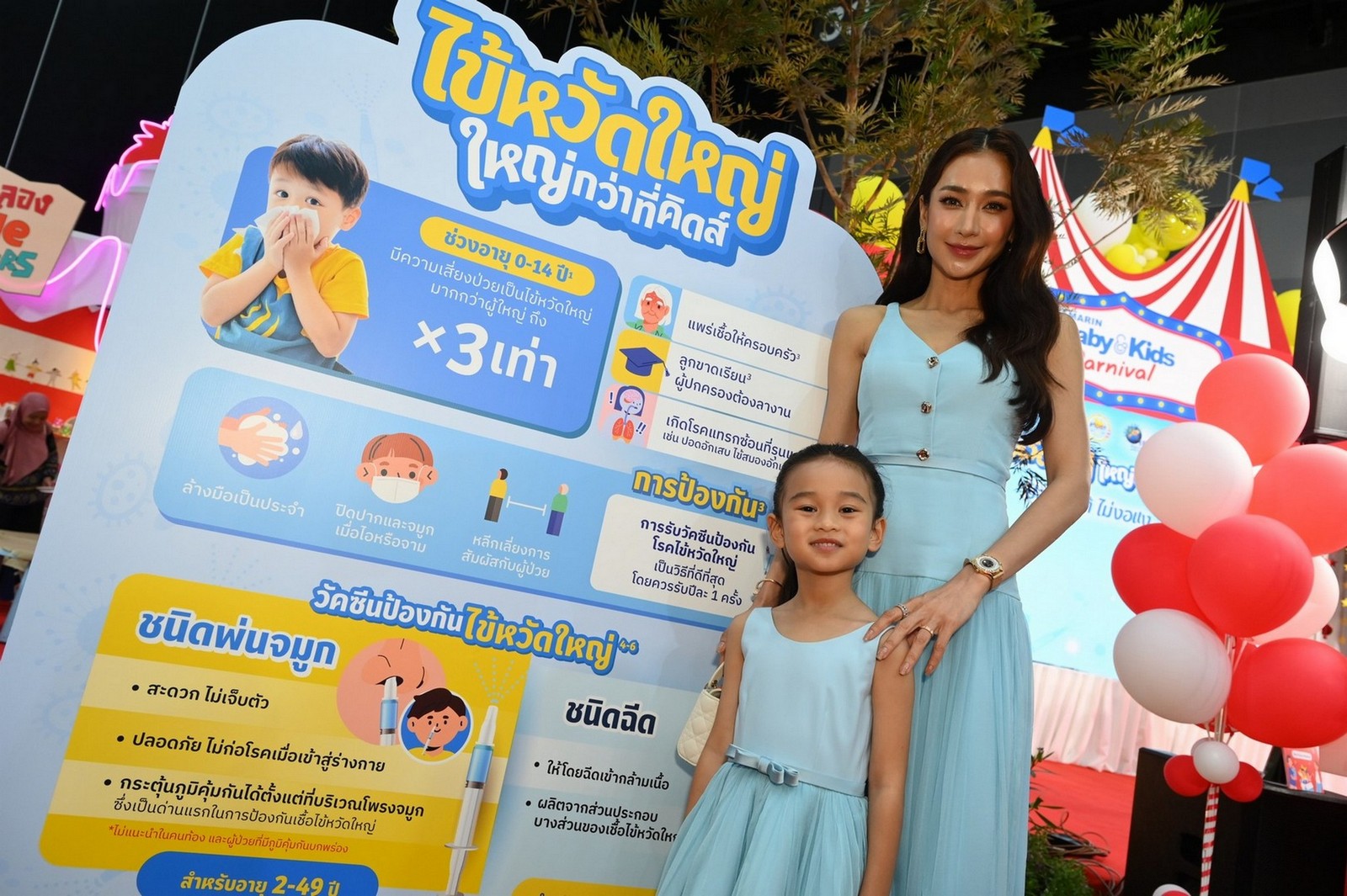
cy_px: 448
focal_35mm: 24
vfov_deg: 53.1
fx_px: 897
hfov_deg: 73.8
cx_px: 674
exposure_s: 1/125
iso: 1250
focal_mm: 24
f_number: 5
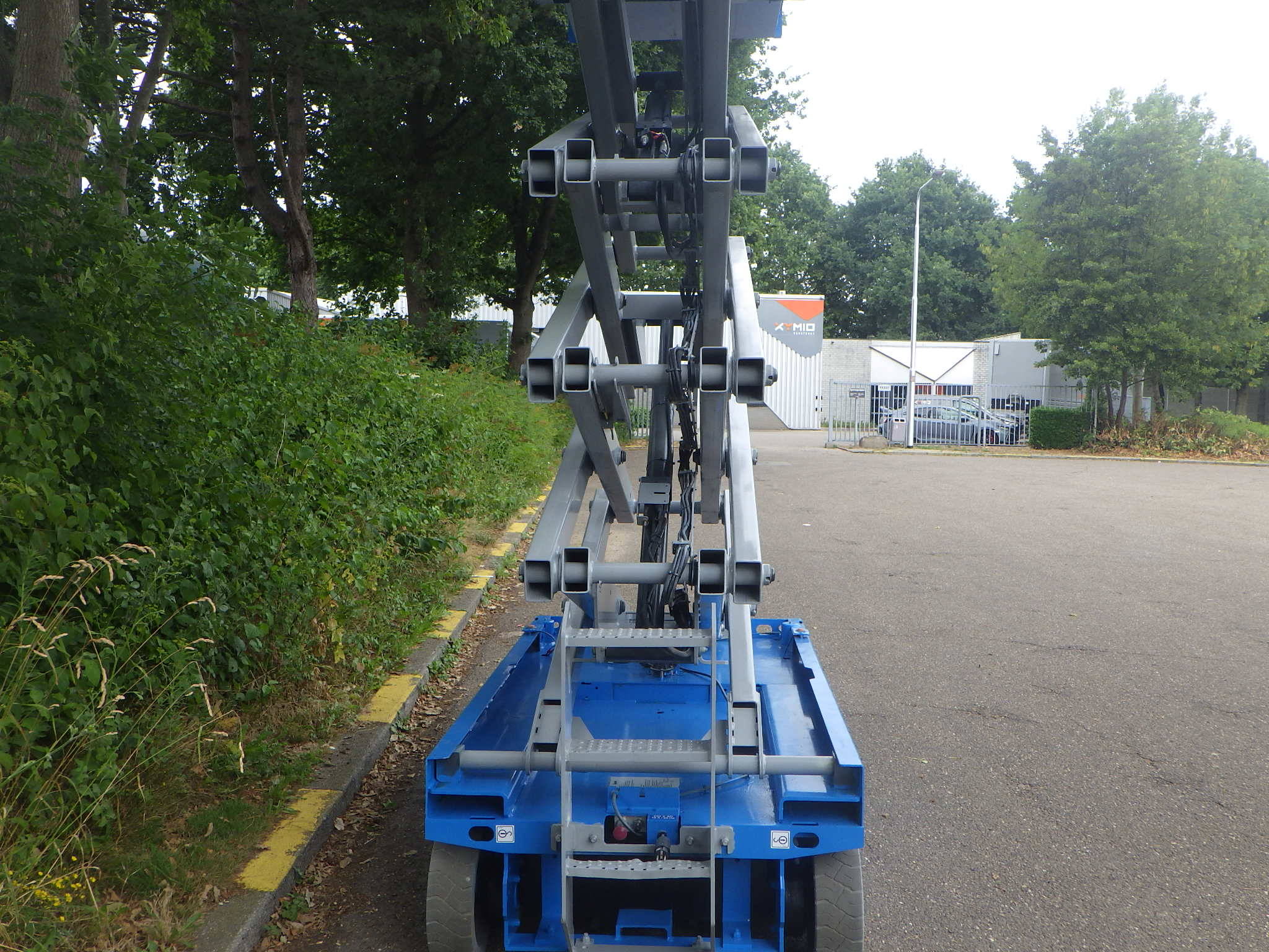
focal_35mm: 34
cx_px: 634
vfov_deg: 41.8
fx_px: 1246
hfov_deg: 54.0
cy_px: 476
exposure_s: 1/250
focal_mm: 6.1
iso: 125
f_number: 4.6
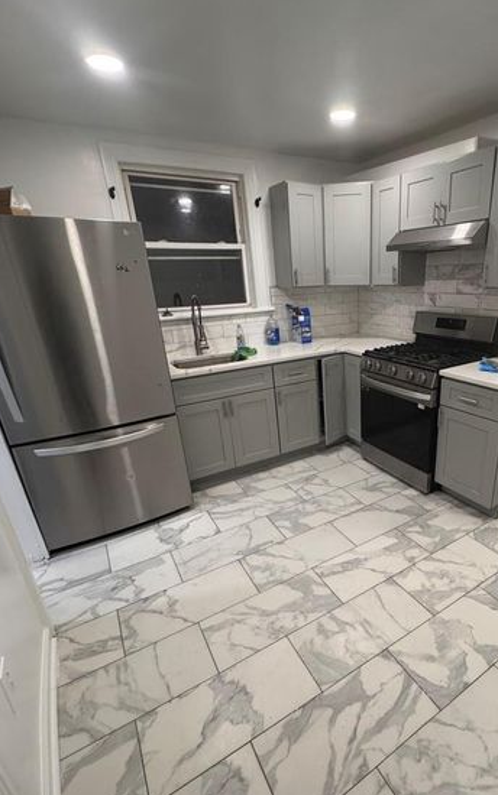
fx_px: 391
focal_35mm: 18
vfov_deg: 90.9
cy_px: 430
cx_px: 339
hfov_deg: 63.1
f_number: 2.2
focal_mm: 2.22
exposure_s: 1/120
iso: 320
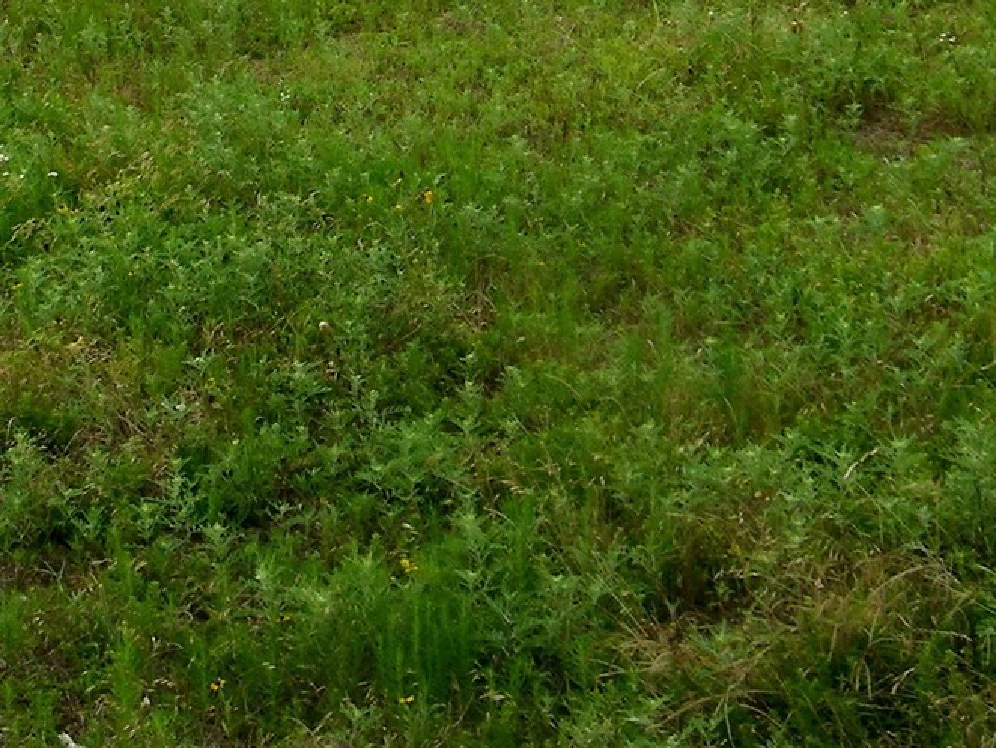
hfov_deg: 22.5
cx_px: 414
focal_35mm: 87
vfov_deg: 16.3
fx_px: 2504
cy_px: -166
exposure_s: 1/250
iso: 80
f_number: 7.2
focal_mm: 5.4
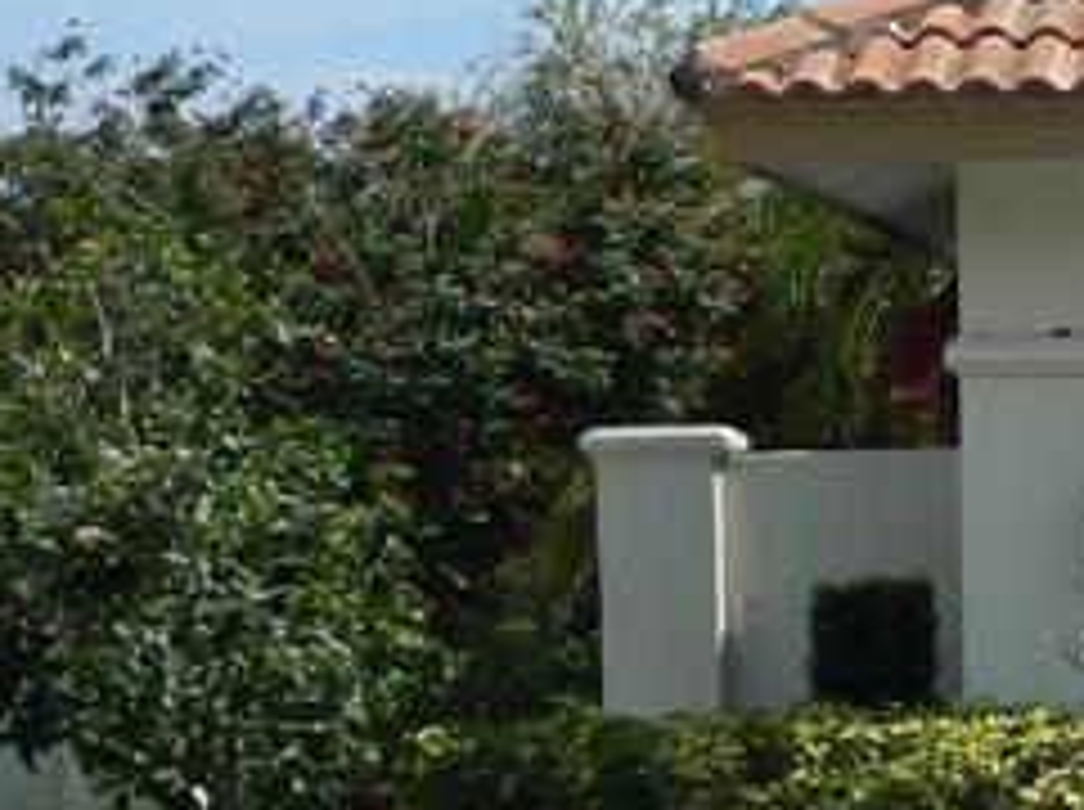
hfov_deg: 9.5
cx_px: 1898
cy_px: 522
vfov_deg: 7.4
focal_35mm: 200
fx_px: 6254
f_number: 10.2
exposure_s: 1/125
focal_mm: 8.4
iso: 80
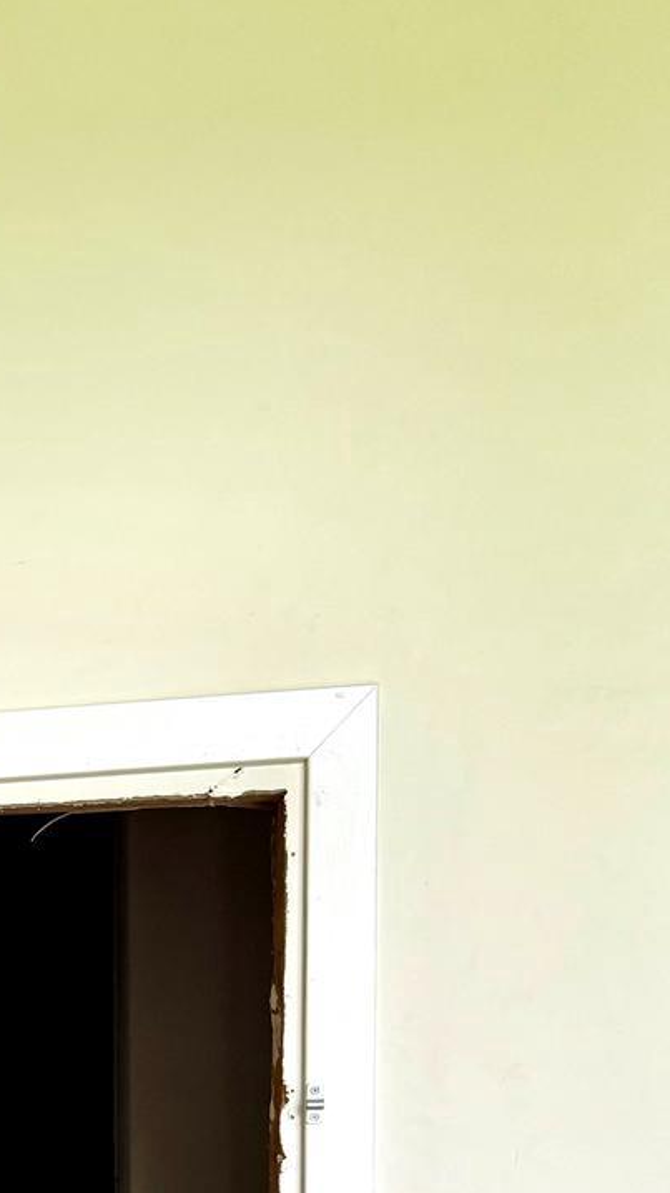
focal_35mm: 56
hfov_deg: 19.7
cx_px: -208
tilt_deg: -7.5
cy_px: 1236
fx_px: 1770
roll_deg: +2.1
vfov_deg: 33.5
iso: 200
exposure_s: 1/73
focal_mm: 6.76
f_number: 1.78
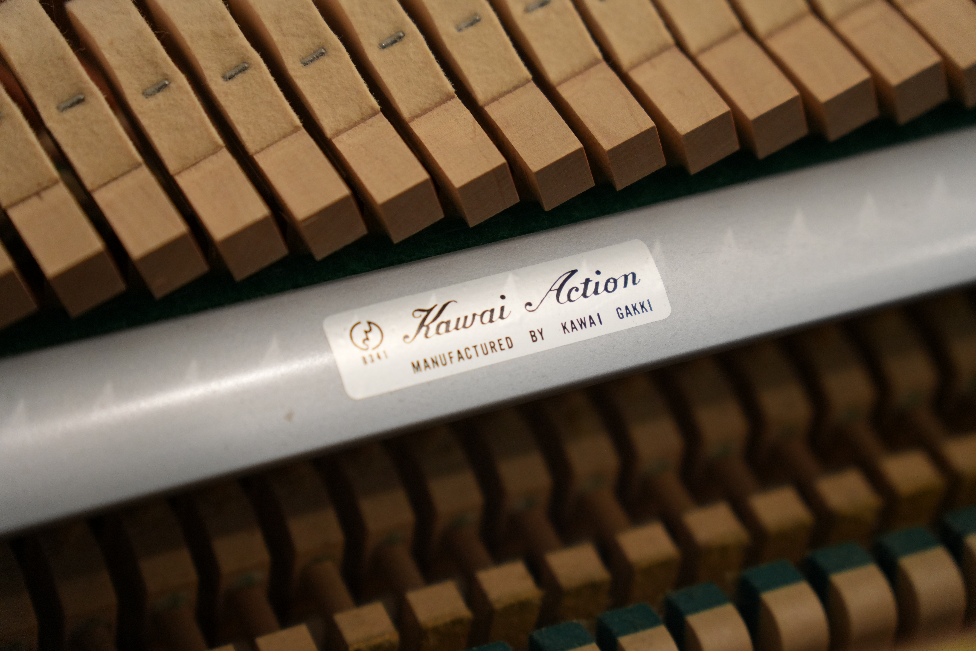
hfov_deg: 19.5
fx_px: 2846
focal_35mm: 105
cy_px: 326
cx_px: 488
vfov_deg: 13.0
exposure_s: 1/125
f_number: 2.8
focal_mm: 70
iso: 1250
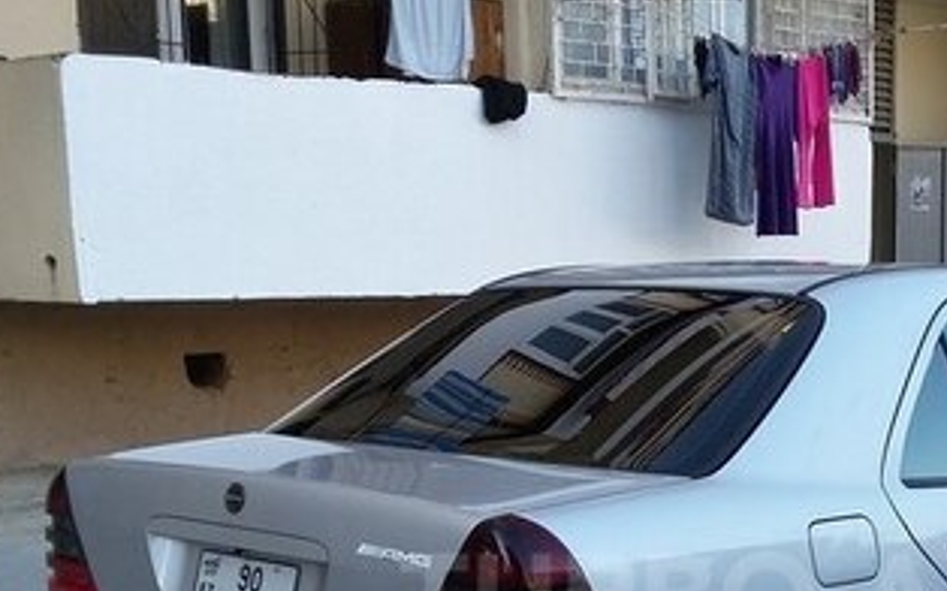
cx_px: 709
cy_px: 599
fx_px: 1780
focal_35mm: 69
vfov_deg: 18.3
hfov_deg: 29.3
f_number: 2.2
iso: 50
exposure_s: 1/145
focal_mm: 3.3
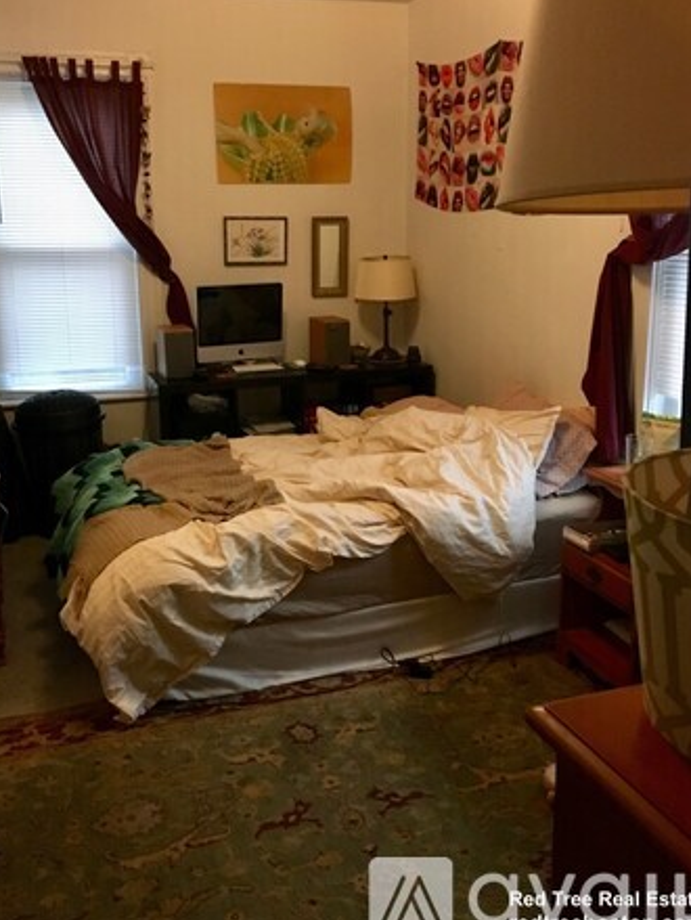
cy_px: 417
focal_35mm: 33
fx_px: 877
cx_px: 315
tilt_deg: -11.0
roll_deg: +1.8
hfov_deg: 43.0
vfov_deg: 55.2
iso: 320
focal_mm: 4.15
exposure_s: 1/15
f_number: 2.2
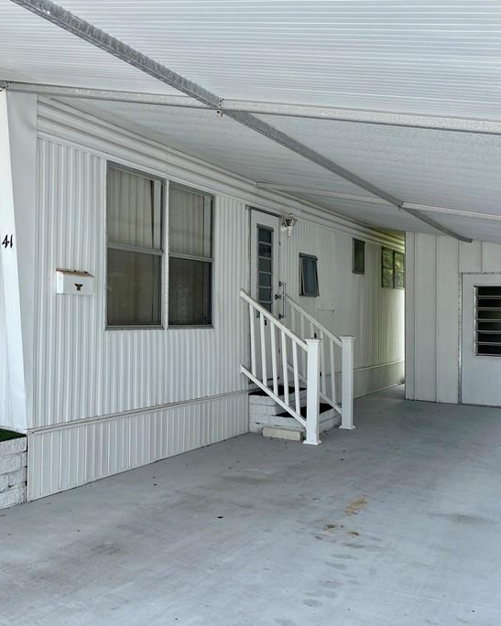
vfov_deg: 47.9
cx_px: 95
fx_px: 704
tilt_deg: -0.5
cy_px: 297
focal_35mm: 38
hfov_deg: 37.6
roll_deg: -0.5
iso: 32
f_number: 1.8
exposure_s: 1/738
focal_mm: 4.25
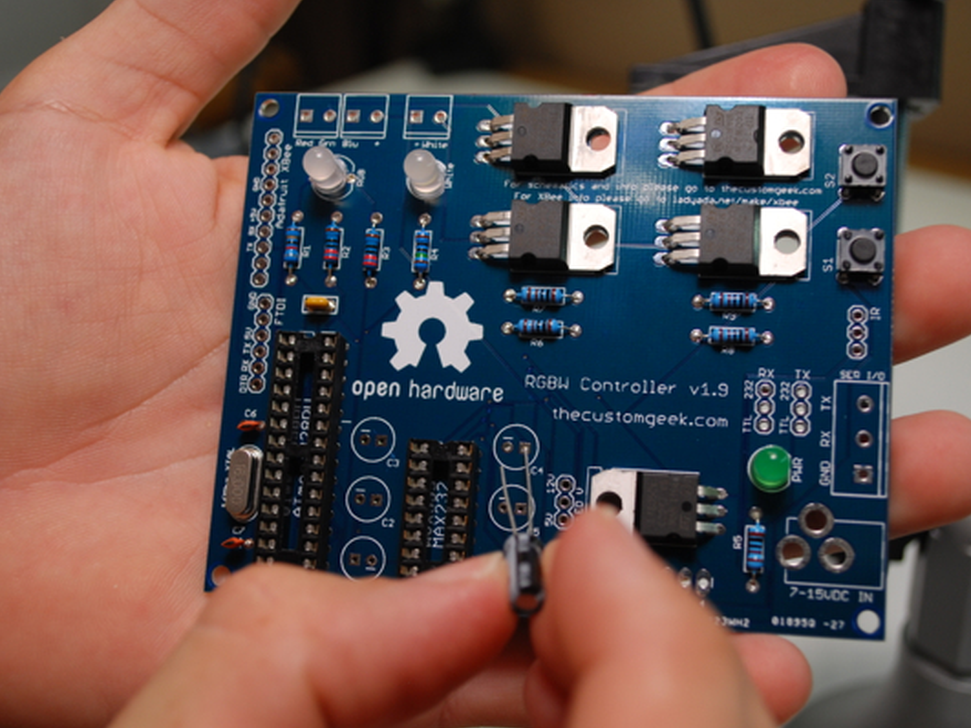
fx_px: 1374
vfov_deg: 29.7
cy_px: 366
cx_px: 490
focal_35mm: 49
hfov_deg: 38.9
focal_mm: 30
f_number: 4.8
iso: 200
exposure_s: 1/60
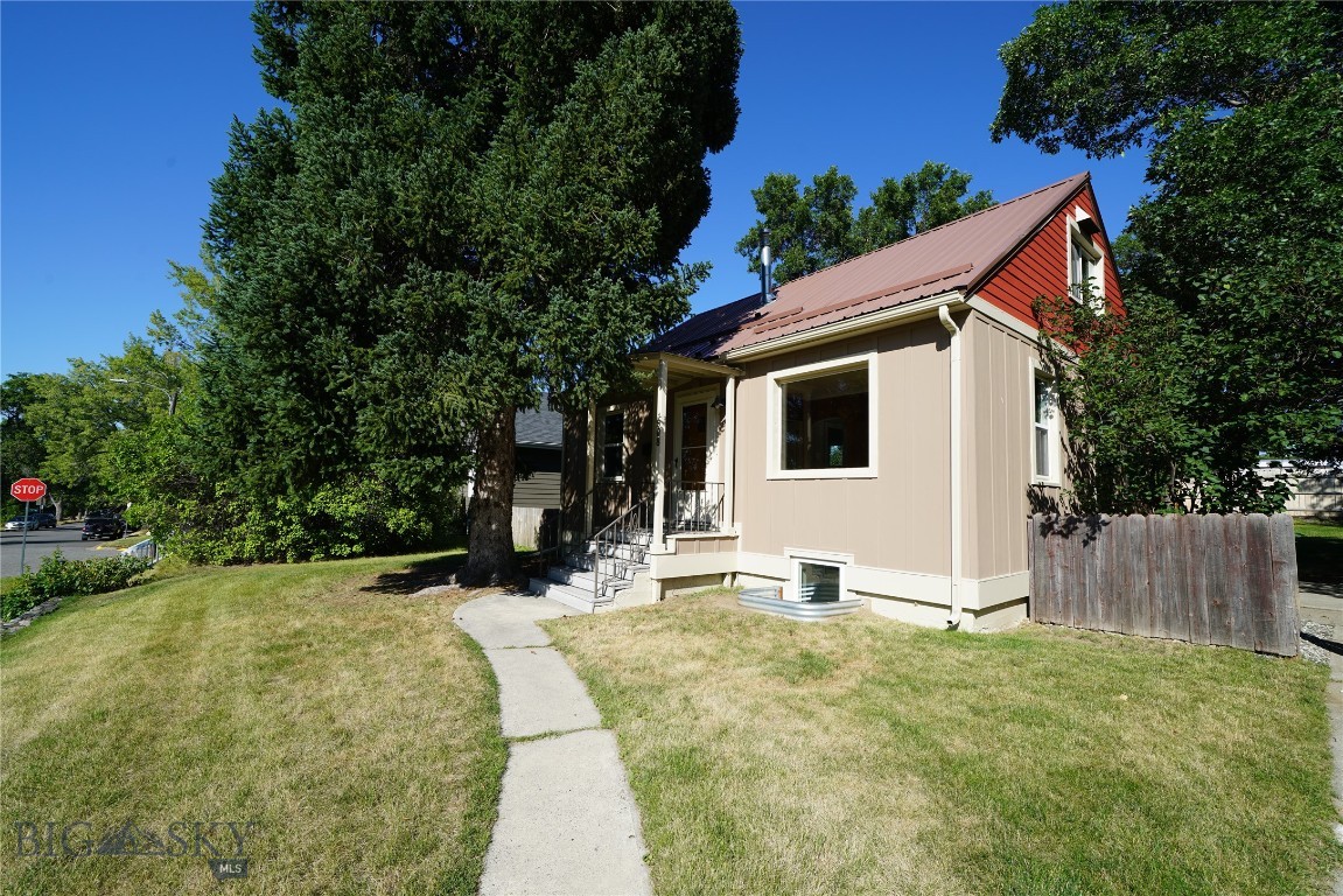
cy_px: 448
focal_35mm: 14
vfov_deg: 81.2
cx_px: 672
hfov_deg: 104.2
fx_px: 522
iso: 100
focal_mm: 14
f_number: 9
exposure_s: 1/125
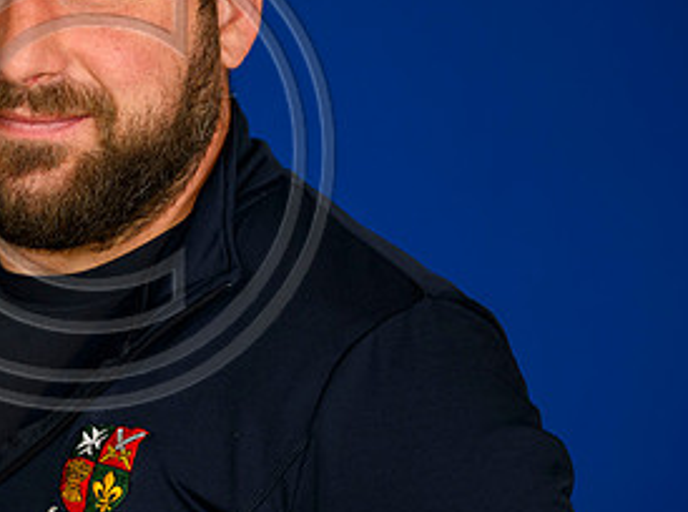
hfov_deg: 6.2
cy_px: 171
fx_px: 6363
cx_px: 65
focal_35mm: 321
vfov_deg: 4.6
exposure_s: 1/160
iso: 640
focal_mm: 135
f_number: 2.8
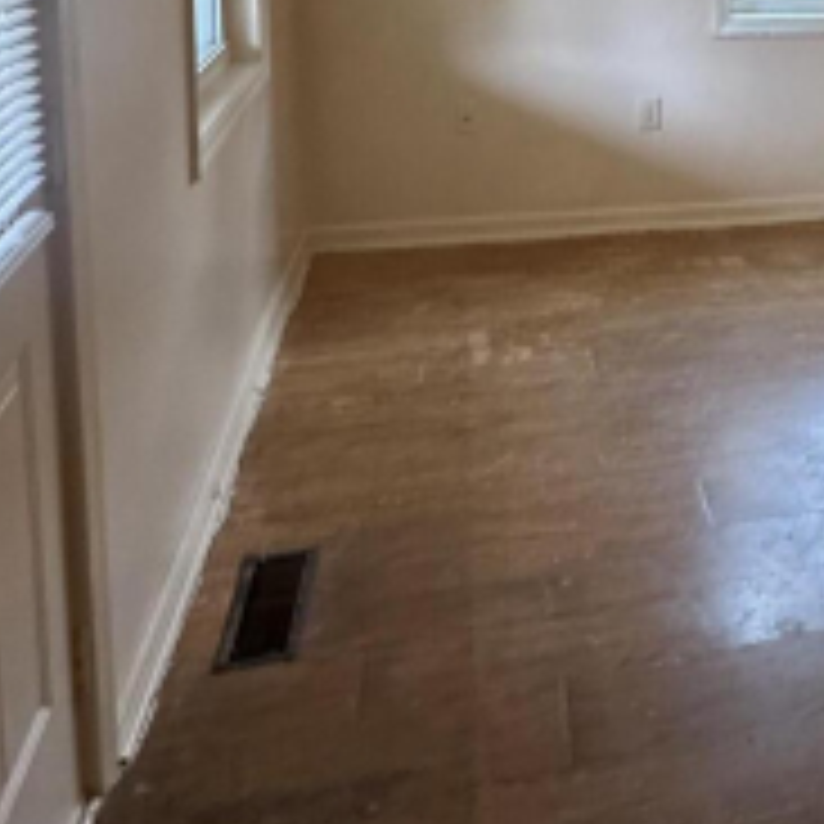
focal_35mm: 45
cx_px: 910
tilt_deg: -6.4
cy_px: -11
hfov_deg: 32.9
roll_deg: -3.0
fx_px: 1212
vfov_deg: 34.0
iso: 640
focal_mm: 2.22
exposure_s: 1/60
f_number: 2.2
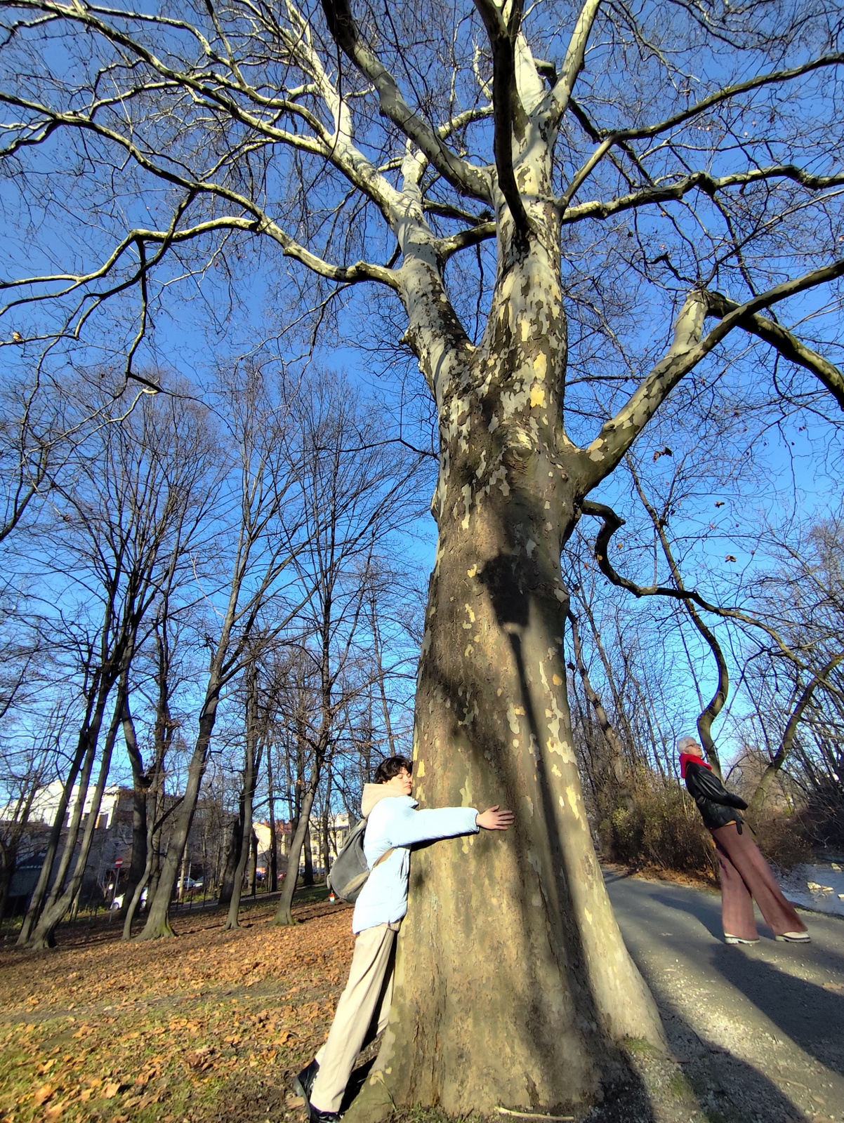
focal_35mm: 16
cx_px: 422
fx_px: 520
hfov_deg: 78.2
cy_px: 562
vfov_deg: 94.5
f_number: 2.2
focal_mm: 1.65
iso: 50
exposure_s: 1/689
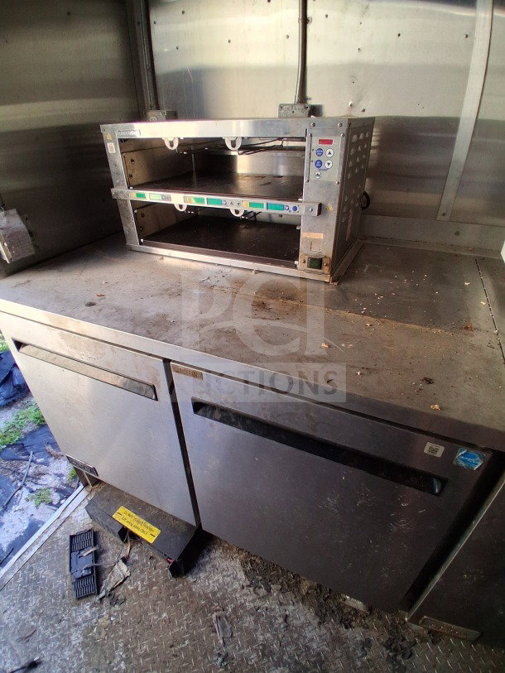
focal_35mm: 17
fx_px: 331
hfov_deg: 74.7
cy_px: 336
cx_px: 252
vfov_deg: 91.0
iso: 80
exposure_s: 1/120
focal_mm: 1.4
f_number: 2.2
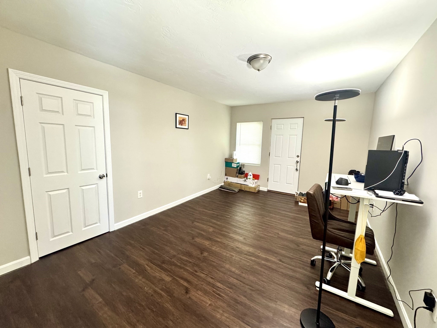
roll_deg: -1.6
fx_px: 177
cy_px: 164
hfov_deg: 102.1
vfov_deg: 85.7
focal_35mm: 14
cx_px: 218
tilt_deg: -8.0
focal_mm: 2.22
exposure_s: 1/93
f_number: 2.2
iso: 320
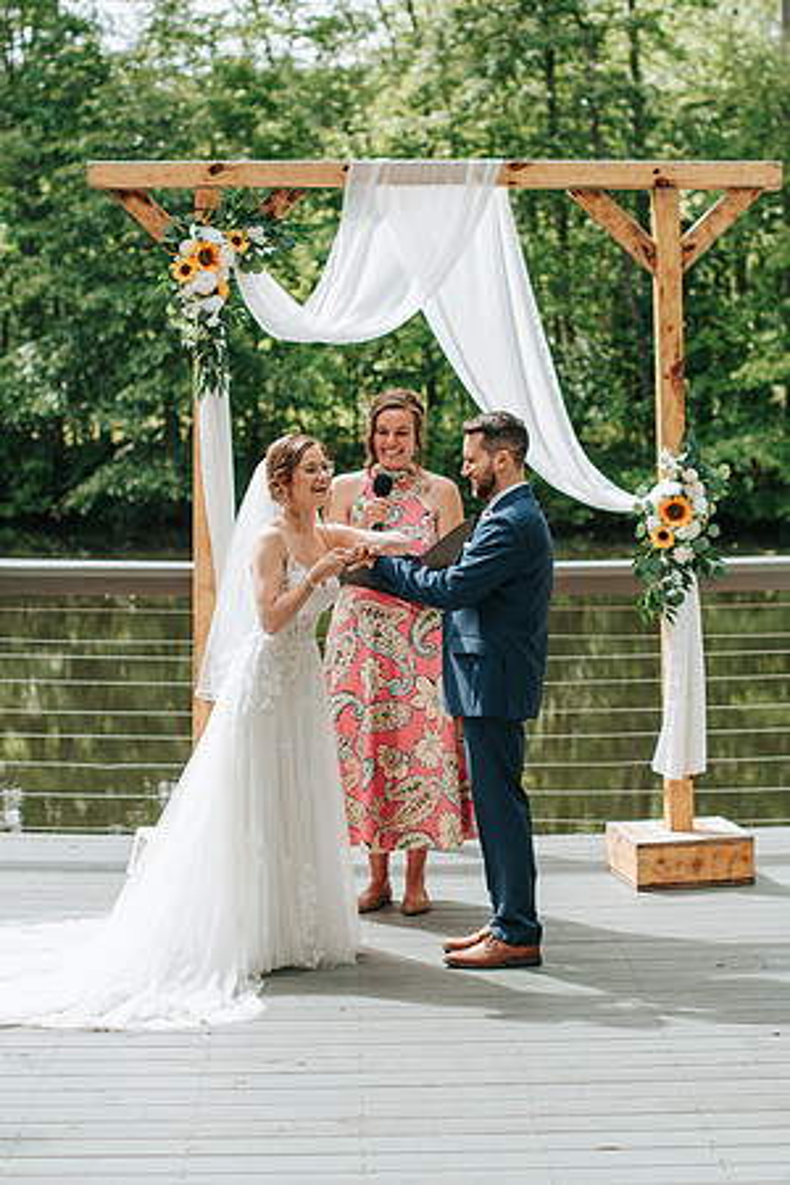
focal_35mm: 75
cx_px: 395
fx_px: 2473
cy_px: 592
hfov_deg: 18.1
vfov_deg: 26.9
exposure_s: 1/400
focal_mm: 50
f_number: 2.8
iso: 100
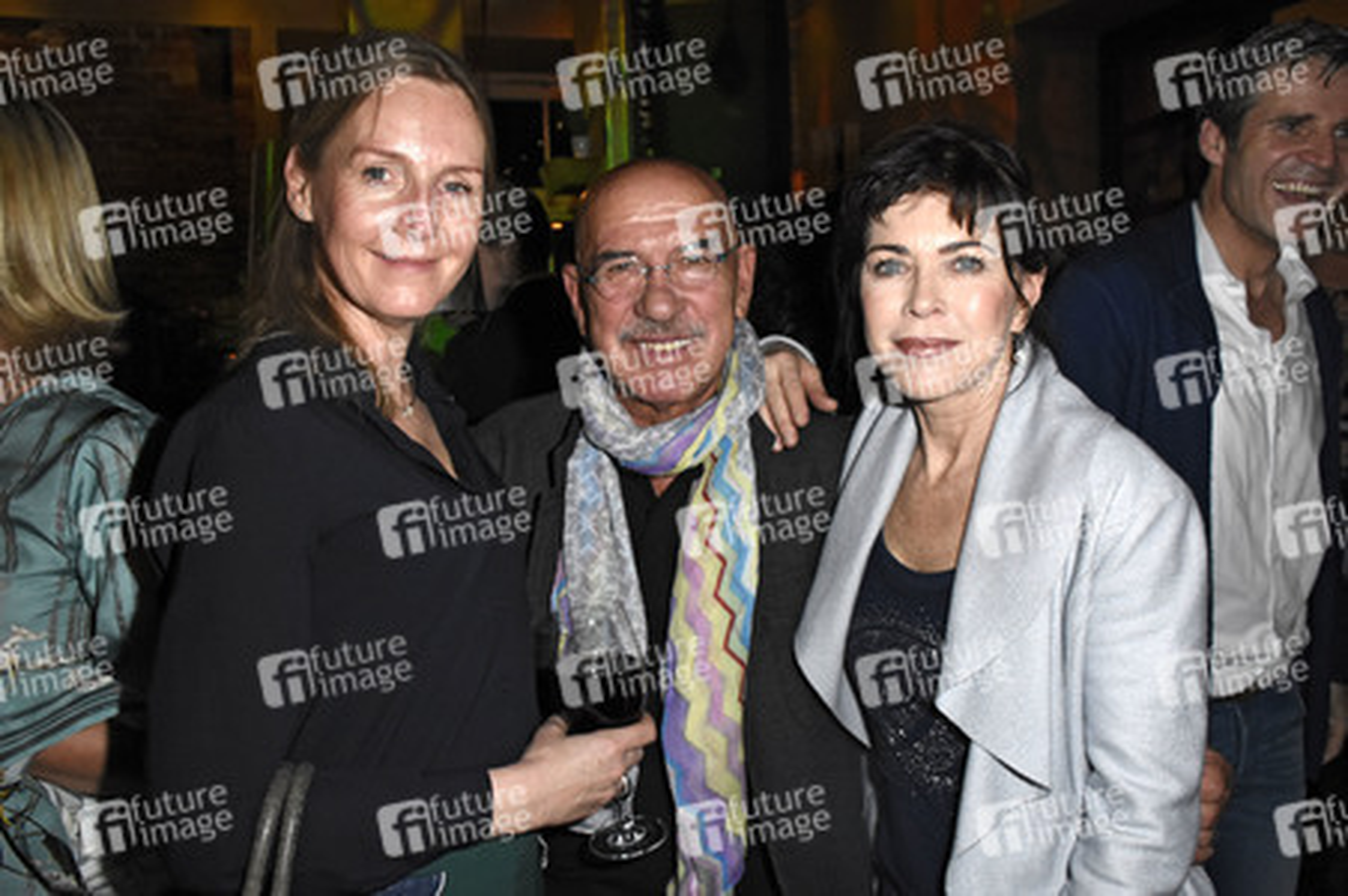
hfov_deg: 62.0
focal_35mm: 30
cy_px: 448
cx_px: 674
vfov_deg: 43.5
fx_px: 1122
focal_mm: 20
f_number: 6.3
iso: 3200
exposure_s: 1/160
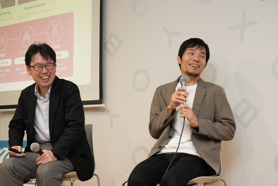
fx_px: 496
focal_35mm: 64
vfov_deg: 21.1
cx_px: 139
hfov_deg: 31.3
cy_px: 93
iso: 3200
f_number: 8
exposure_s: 1/80
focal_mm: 64.3
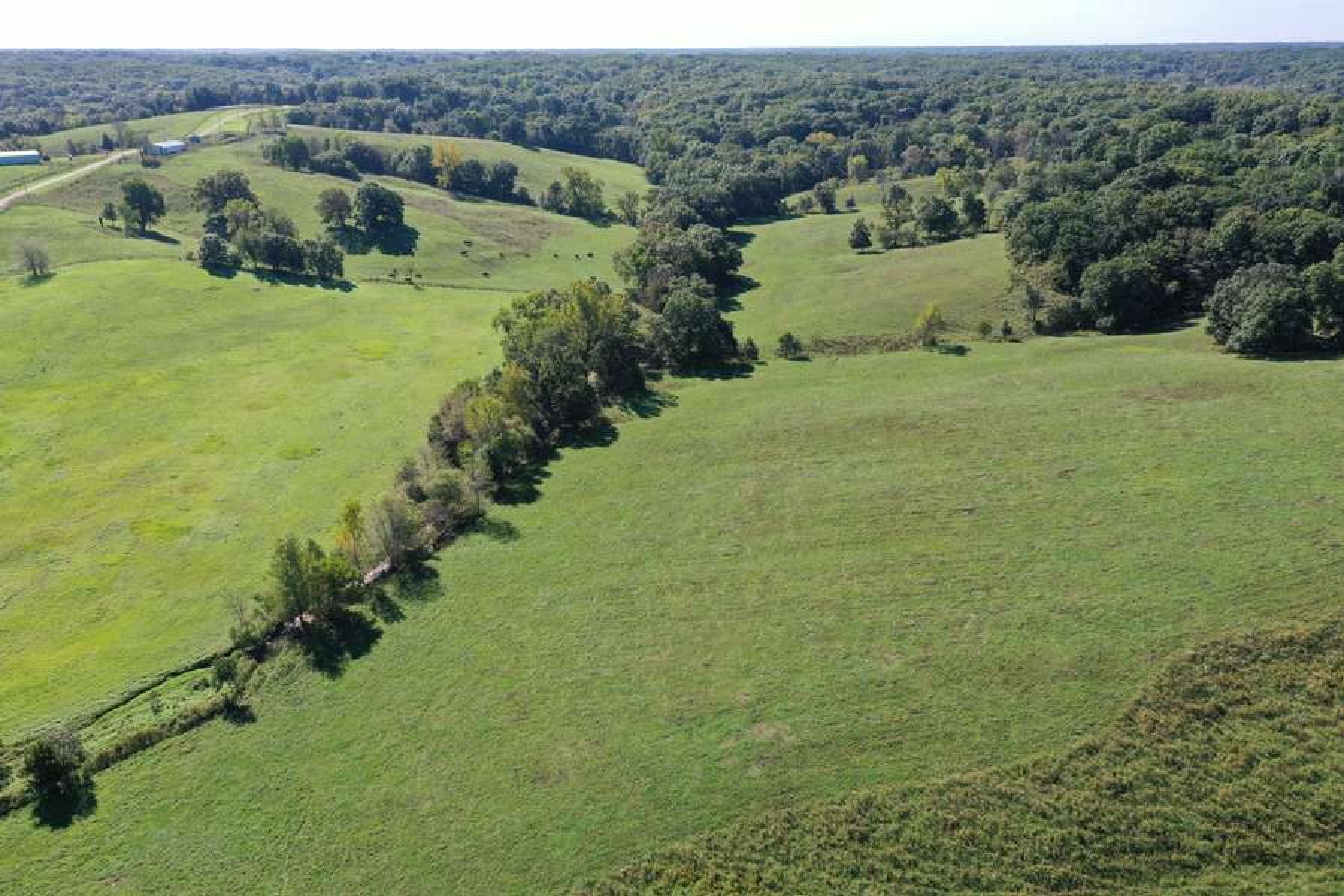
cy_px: 448
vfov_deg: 46.4
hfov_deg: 65.5
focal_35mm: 28
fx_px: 1045
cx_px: 672
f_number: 5
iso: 100
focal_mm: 10.26
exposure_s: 1/320
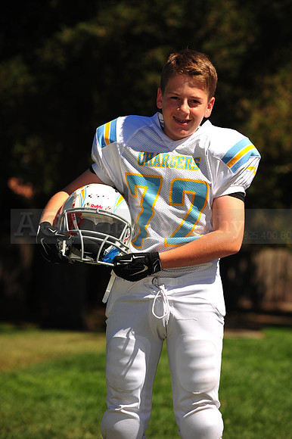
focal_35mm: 150
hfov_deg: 9.1
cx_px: 146
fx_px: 1827
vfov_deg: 13.7
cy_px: 220
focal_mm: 150
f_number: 5
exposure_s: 1/1000
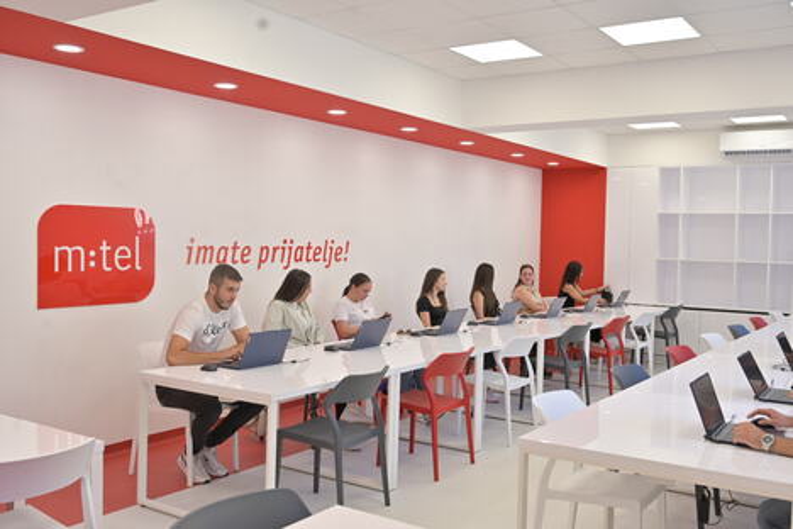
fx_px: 771
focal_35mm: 35
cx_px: 396
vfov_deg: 37.9
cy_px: 264
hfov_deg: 54.4
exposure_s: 1/250
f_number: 5
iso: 800
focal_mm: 35
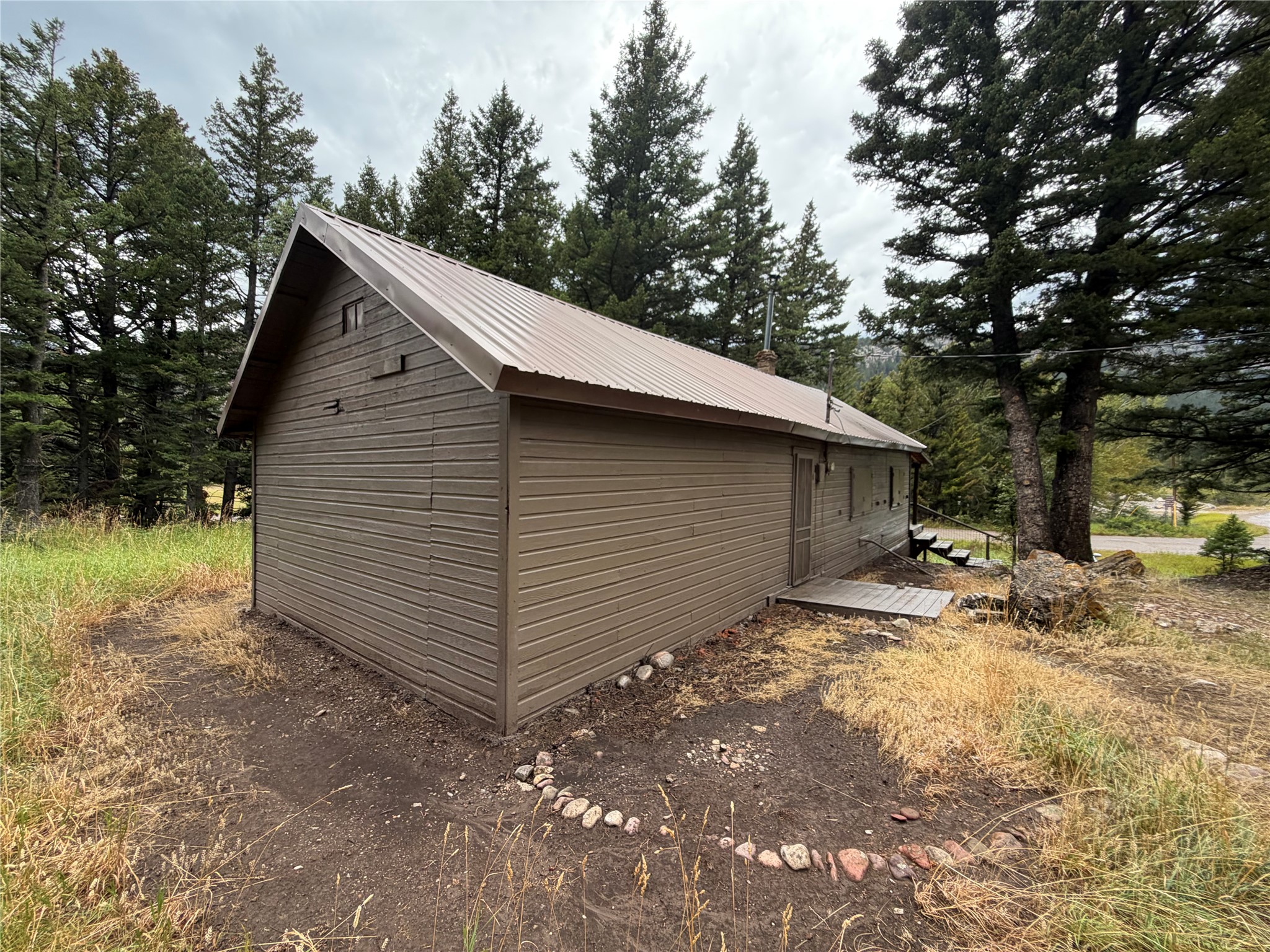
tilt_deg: -1.7
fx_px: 514
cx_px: 635
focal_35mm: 14
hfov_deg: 102.1
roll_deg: +0.4
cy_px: 476
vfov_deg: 85.7
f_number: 2.2
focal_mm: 2.22
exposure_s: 1/180
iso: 64
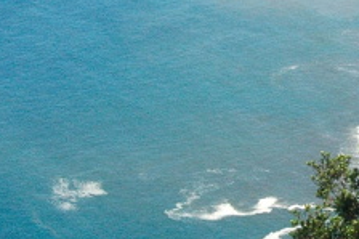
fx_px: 1794
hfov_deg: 11.3
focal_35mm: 180
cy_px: 72
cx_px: 385
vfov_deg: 7.6
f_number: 14
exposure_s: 1/800
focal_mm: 34
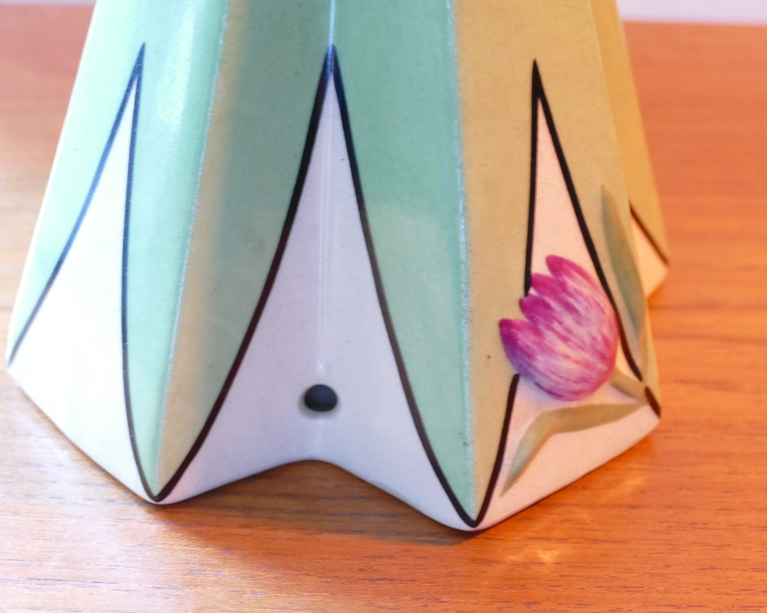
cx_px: 412
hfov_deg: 25.4
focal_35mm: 75
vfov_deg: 20.4
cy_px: 308
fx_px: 1702
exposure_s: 1/6
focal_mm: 24
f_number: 3.6
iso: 1600
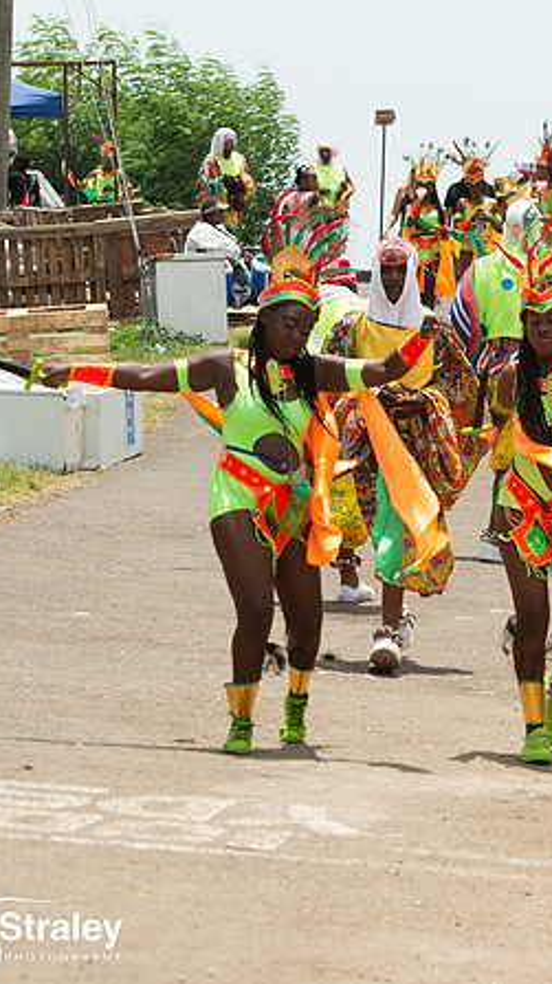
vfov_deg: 11.5
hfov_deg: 6.4
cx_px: 464
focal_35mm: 188
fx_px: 4898
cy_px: 509
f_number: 5.6
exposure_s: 1/500
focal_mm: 82
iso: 100
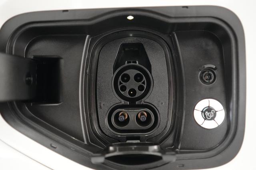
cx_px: 128
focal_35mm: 28
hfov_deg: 65.5
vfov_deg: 46.4
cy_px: 85
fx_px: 199
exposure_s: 1/125
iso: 12800
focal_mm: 28
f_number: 2.8
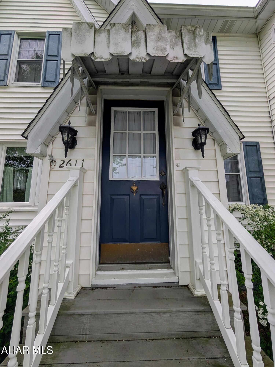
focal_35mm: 12
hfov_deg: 94.5
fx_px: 127
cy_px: 184
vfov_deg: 110.5
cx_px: 138
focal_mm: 2.02
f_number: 1.7
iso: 63
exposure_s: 1/813
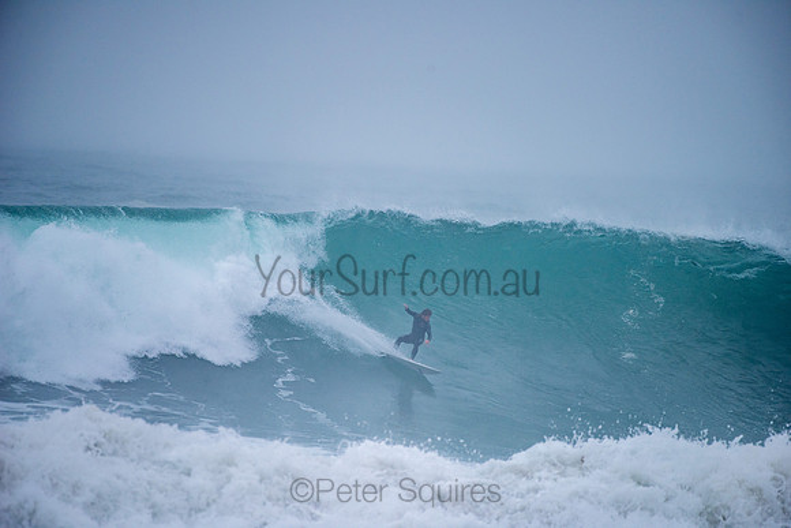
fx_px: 10988
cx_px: 396
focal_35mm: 500
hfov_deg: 4.1
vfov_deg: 2.8
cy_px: 264
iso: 360
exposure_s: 1/1000
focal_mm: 500
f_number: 5.6
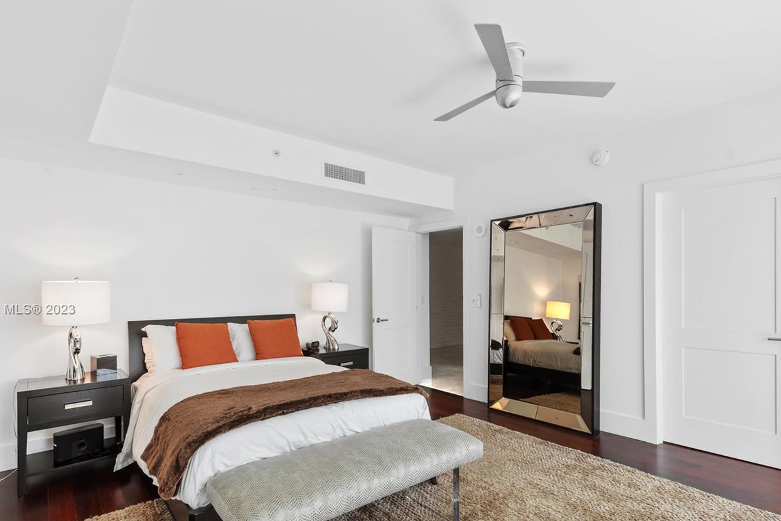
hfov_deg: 90.0
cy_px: 310
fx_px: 391
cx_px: 376
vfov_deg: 66.8
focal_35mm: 18
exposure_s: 1/20
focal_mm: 14
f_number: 8
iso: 100
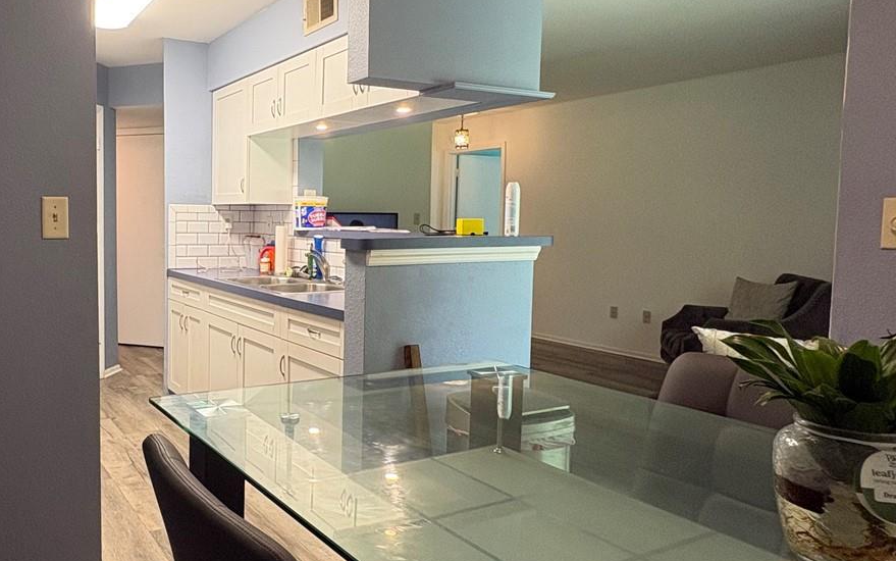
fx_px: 660
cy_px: 257
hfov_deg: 63.8
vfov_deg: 46.0
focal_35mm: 27
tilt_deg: -1.2
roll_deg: -0.5
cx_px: 211
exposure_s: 1/60
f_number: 2.2
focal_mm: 2.22
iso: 125
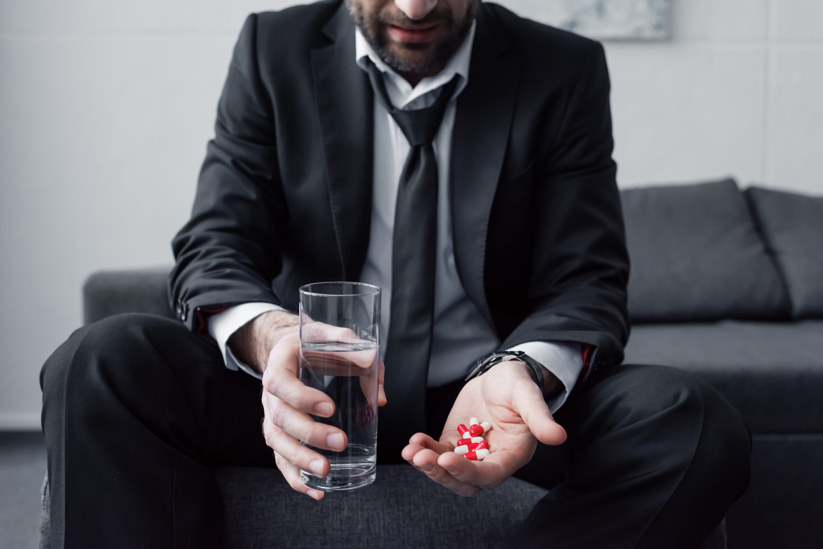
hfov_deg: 54.4
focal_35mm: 35
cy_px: 274
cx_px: 412
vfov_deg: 37.9
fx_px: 800
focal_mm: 35
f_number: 4
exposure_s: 1/125
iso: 400
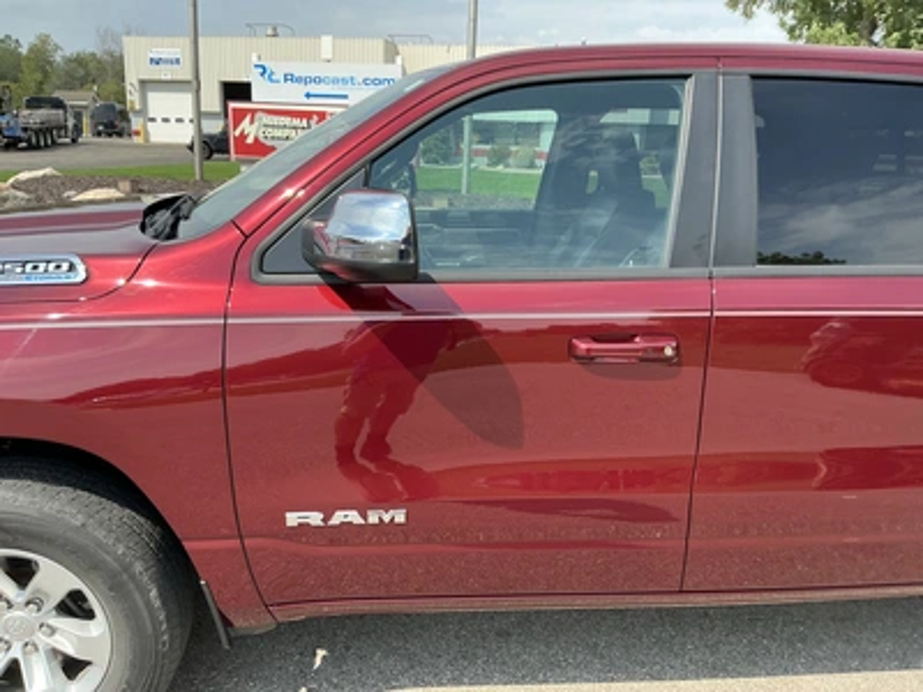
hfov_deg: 63.4
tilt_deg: -15.4
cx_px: 462
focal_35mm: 28
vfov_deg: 49.7
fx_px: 747
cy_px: 346
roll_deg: -2.9
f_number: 1.8
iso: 25
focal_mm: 3
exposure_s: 1/792
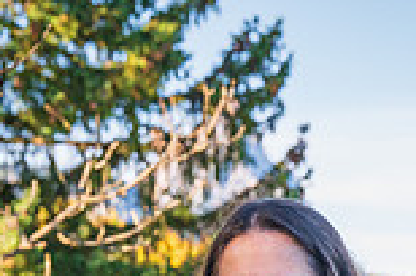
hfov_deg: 8.9
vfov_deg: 5.8
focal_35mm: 230
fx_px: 2652
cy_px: 490
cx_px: 76
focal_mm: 61
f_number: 5
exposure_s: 1/400
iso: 200
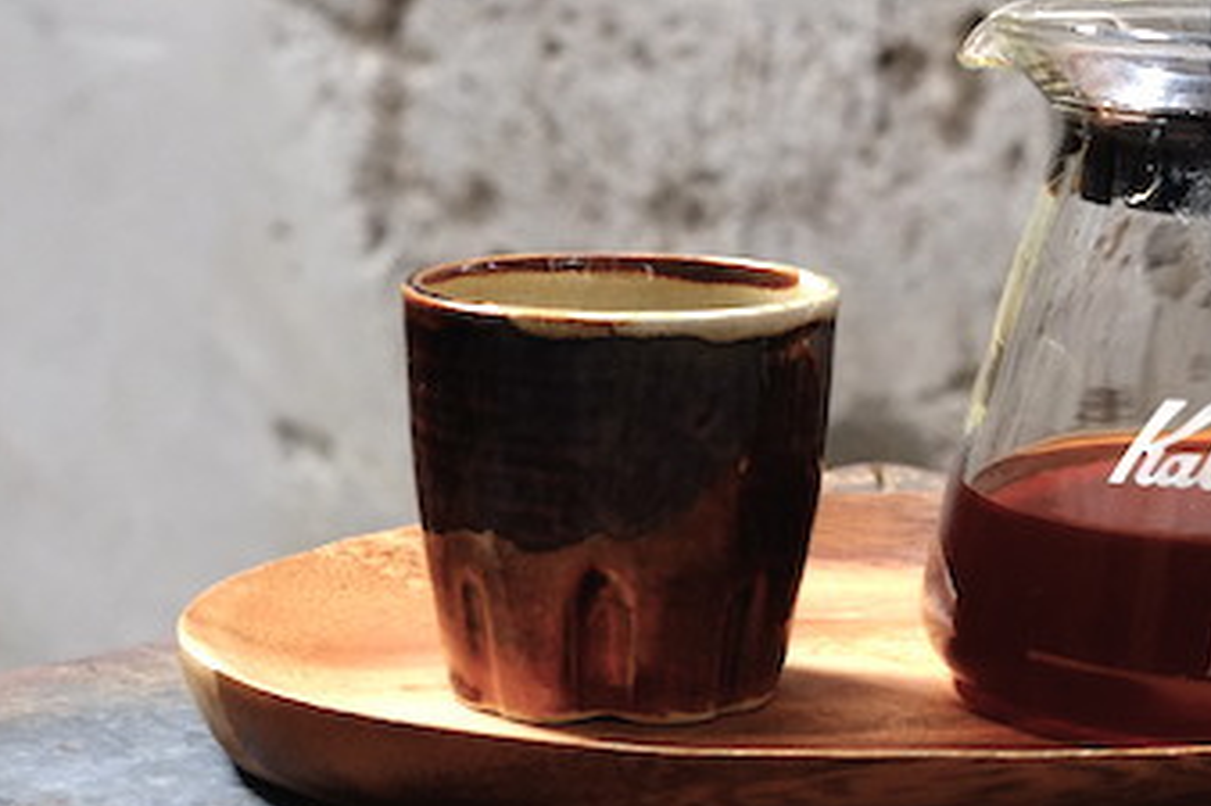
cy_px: 120
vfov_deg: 14.0
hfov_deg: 20.7
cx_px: 1014
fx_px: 3261
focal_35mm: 97
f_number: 5.6
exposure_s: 1/60
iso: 1250
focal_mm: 27
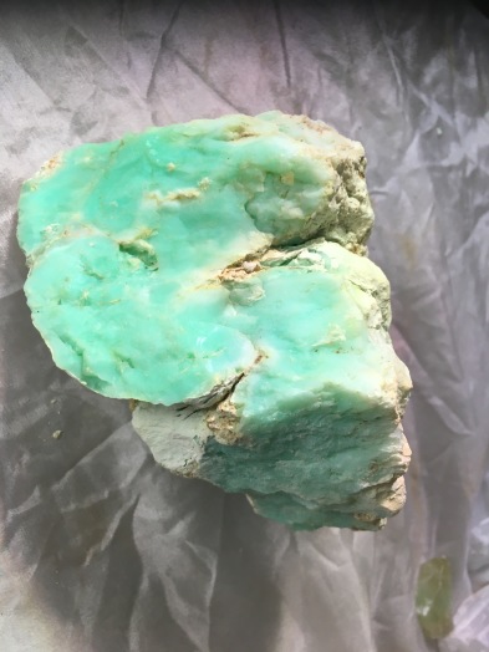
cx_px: 244
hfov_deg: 48.2
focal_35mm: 29
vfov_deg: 61.7
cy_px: 326
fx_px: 546
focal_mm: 4.15
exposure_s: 1/33
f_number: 2.2
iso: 25
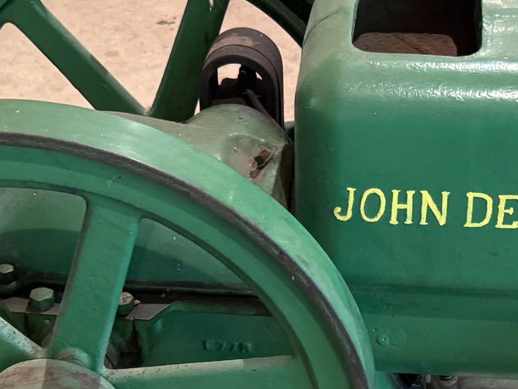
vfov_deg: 18.7
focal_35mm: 77
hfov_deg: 25.3
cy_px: 387
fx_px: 1153
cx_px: 310
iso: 640
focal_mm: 6.76
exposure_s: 1/60
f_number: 1.78
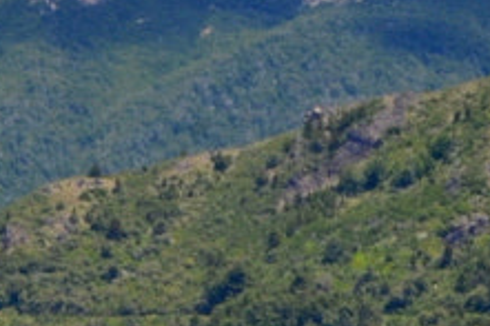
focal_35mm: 370
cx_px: -619
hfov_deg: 5.4
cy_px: 703
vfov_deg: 3.7
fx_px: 5032
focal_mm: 34
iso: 100
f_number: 29
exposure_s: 6
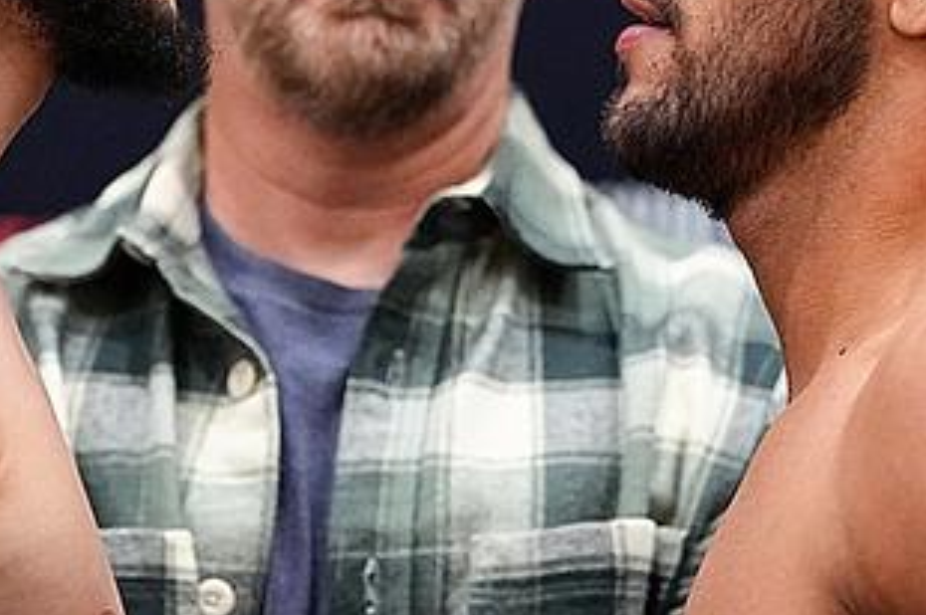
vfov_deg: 4.6
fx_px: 7631
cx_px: 367
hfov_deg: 6.9
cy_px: 281
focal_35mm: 297
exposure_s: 1/320
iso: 5000
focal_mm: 92
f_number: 2.2
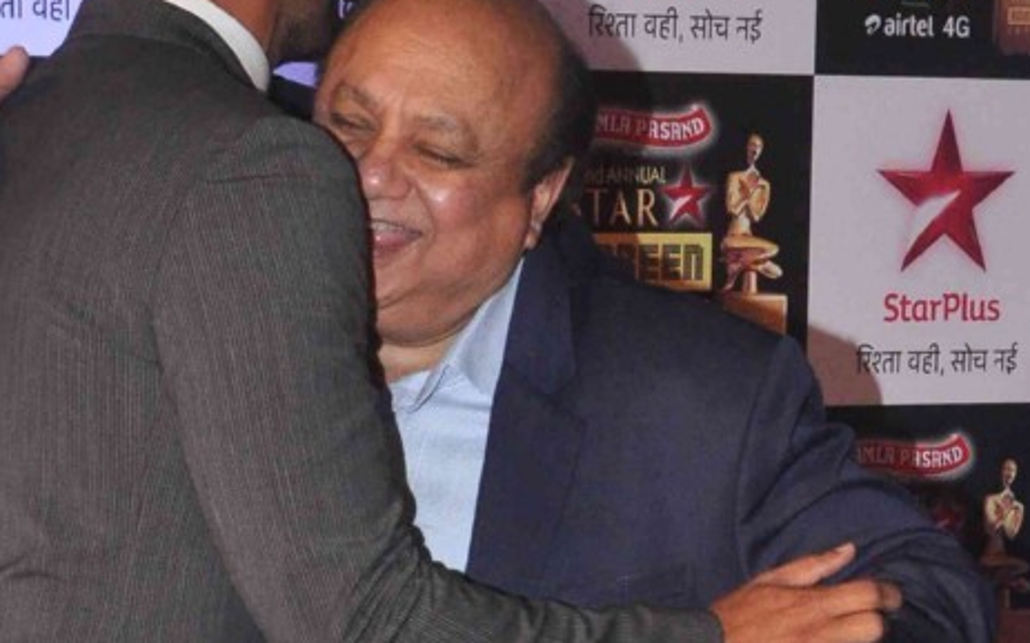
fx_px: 4462
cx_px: 394
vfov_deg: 8.1
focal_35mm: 159
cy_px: 894
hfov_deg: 13.2
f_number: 10
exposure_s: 1/200
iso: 1600
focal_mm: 32
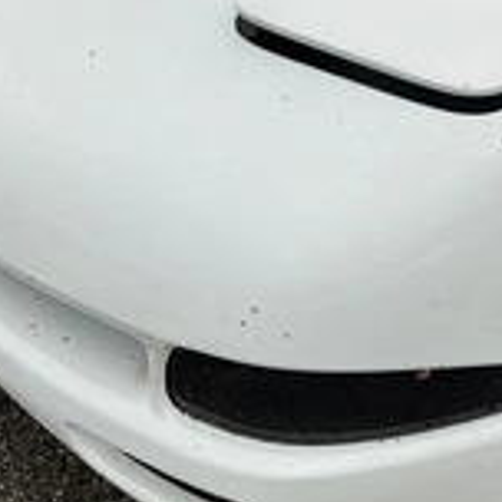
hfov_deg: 25.4
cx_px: 479
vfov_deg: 26.5
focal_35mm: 65
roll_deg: -2.8
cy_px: 251
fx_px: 1066
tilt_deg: -33.8
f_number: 1.8
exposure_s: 1/225
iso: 20
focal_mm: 3
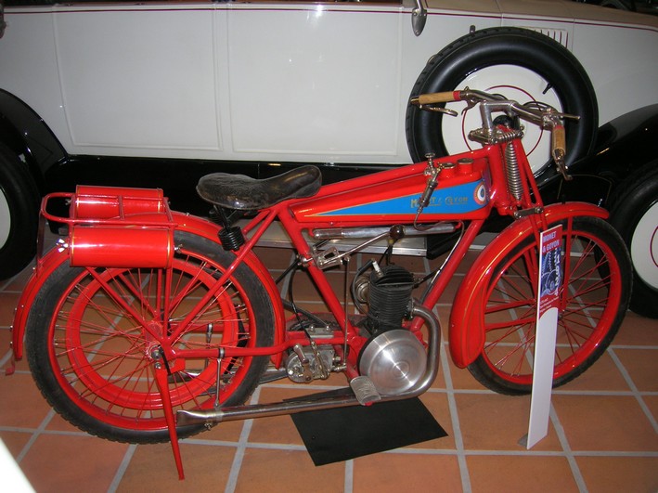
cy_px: 246
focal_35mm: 34
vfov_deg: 41.8
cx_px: 329
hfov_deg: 54.0
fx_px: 646
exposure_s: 1/60.1
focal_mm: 5.7
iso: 81
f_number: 2.9
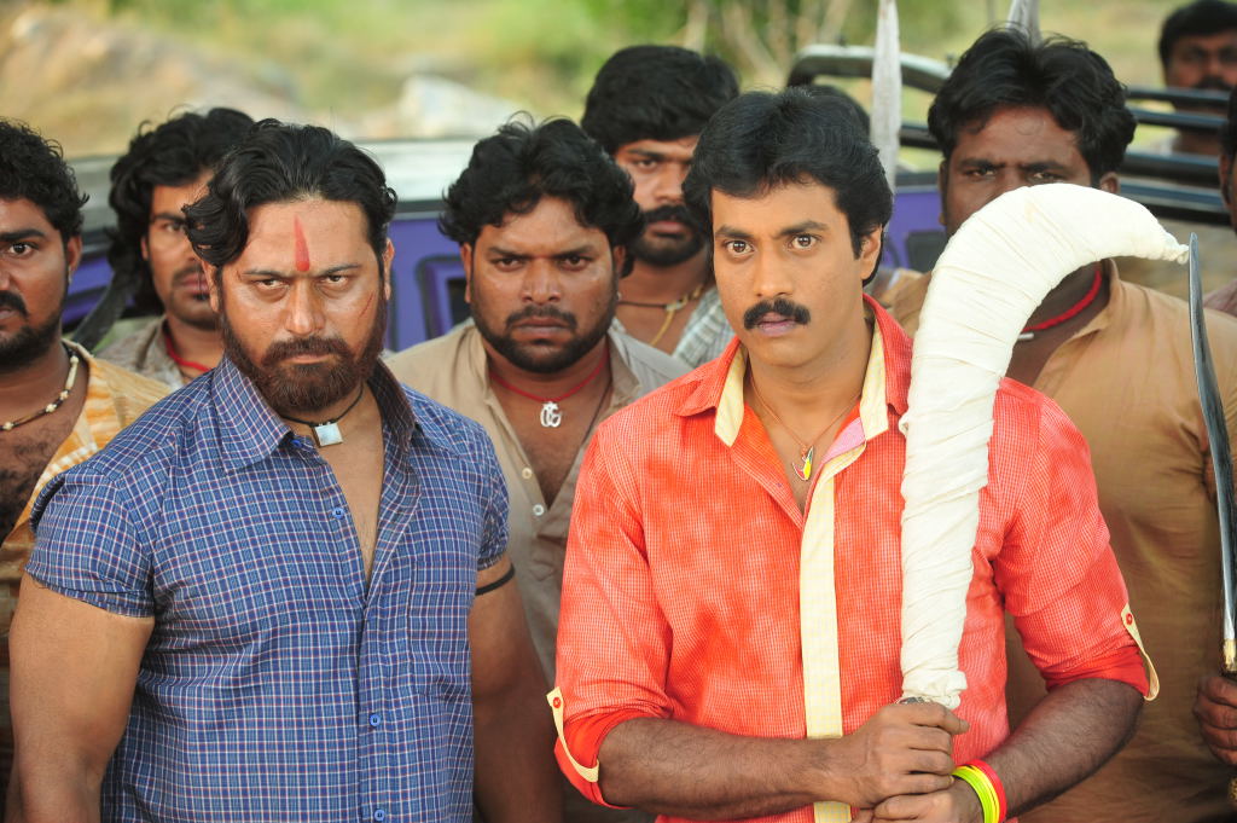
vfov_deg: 10.1
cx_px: 618
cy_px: 412
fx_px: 4635
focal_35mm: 135
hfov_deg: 15.2
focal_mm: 135
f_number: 6.3
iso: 500
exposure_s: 1/200
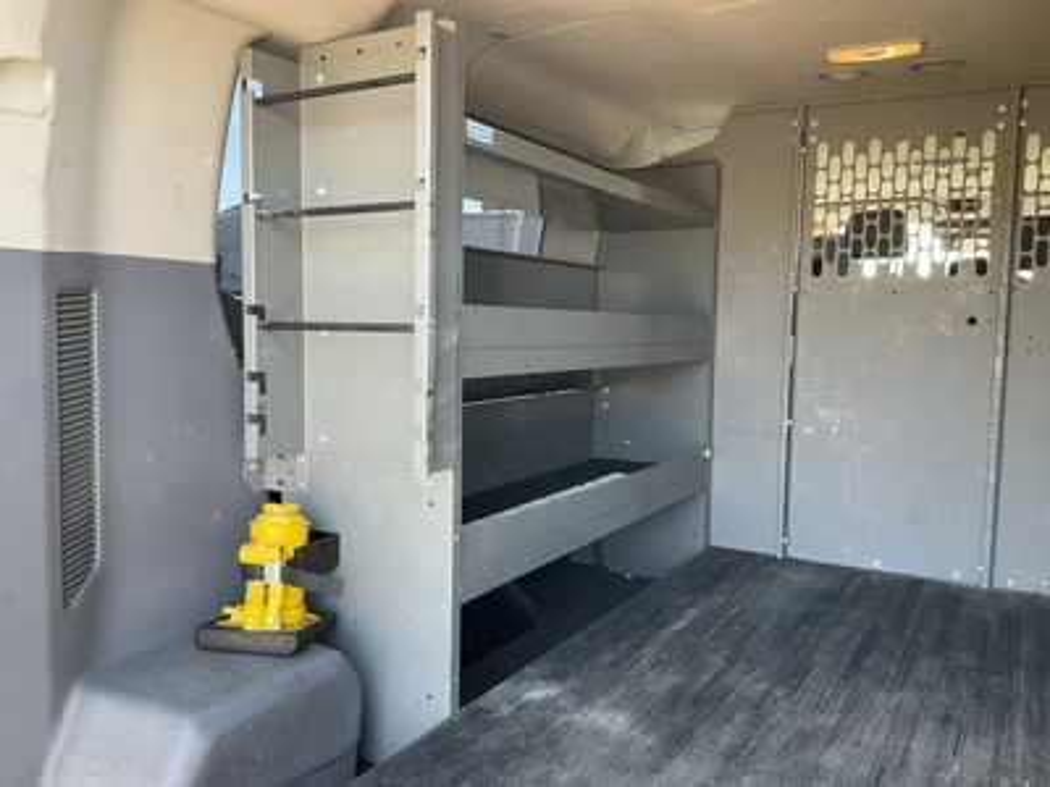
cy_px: 394
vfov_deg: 48.2
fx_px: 880
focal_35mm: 29
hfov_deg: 61.7
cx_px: 525
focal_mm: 3
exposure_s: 1/122
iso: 50
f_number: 1.8
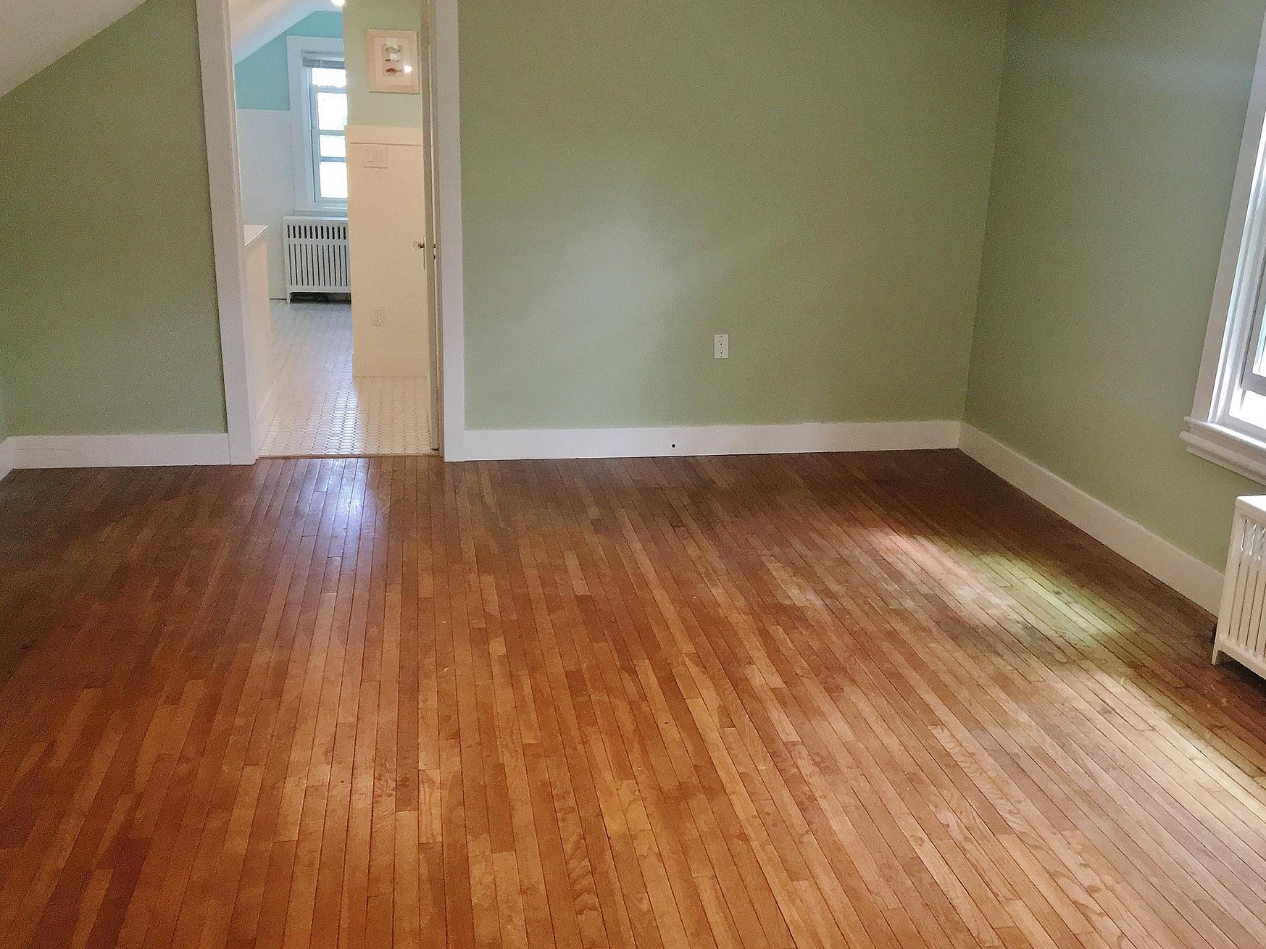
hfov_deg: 53.9
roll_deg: -2.4
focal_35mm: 34
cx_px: 689
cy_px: 492
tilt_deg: -15.9
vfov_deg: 41.8
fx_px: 1243
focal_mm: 4.15
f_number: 2.2
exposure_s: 1/30
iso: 125
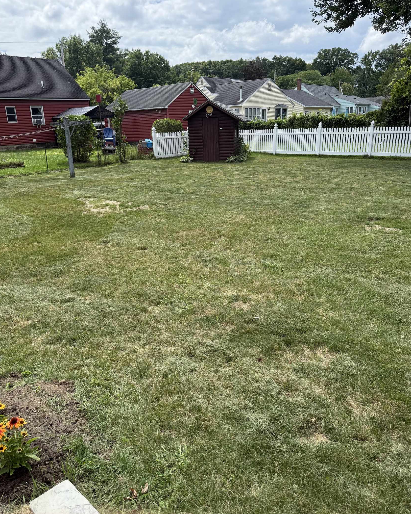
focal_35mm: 26
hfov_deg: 54.9
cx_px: 207
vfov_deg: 66.0
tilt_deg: -18.4
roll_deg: +1.8
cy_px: 259
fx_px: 395
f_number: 1.78
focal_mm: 6.76
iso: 100
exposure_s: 1/3279
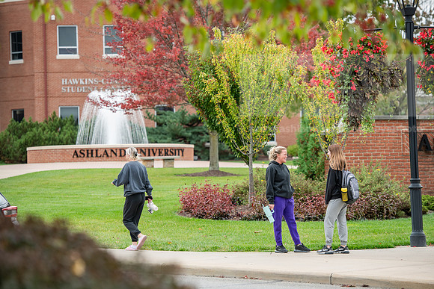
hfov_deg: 15.8
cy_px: 144
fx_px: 1568
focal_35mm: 130
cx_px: 217
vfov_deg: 10.6
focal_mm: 130
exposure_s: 1/400
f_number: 3.5
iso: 320
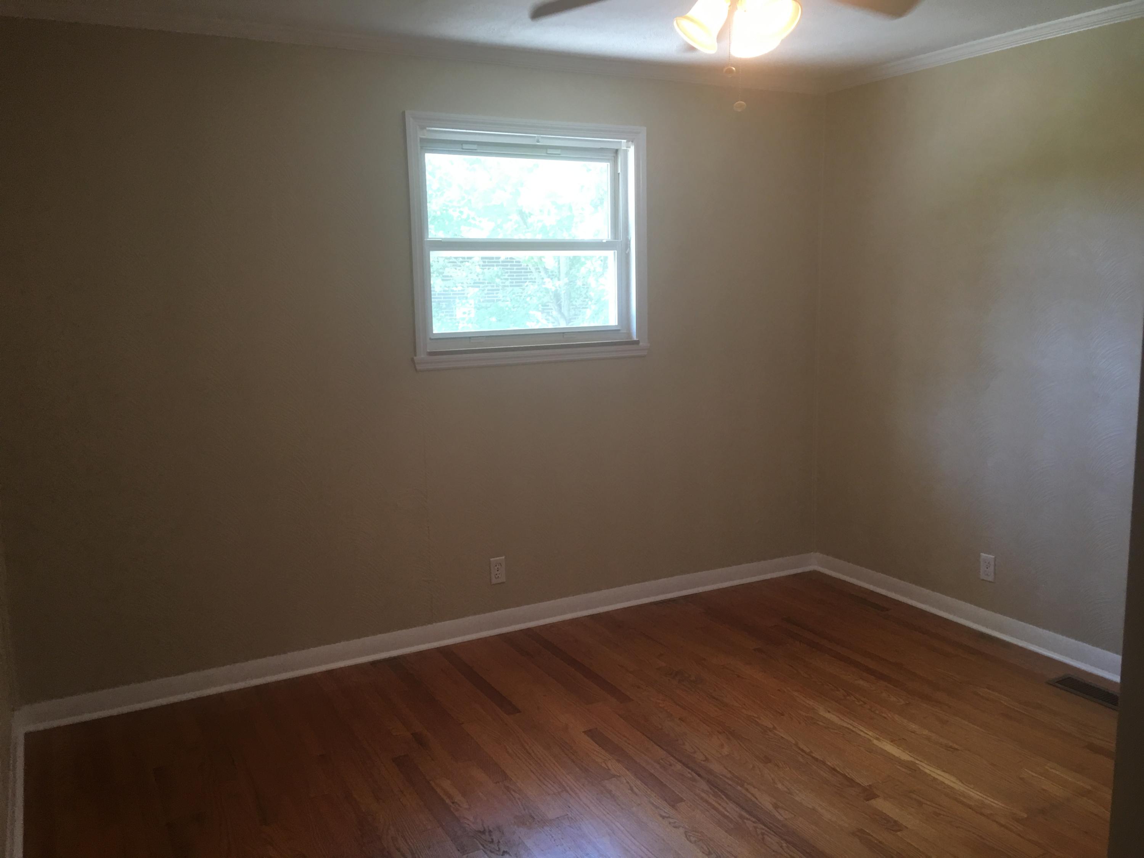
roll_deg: +1.9
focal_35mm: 29
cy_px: 429
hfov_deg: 61.7
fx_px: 958
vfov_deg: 48.2
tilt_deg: -5.9
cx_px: 572
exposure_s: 1/15
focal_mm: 4.15
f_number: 2.2
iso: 25
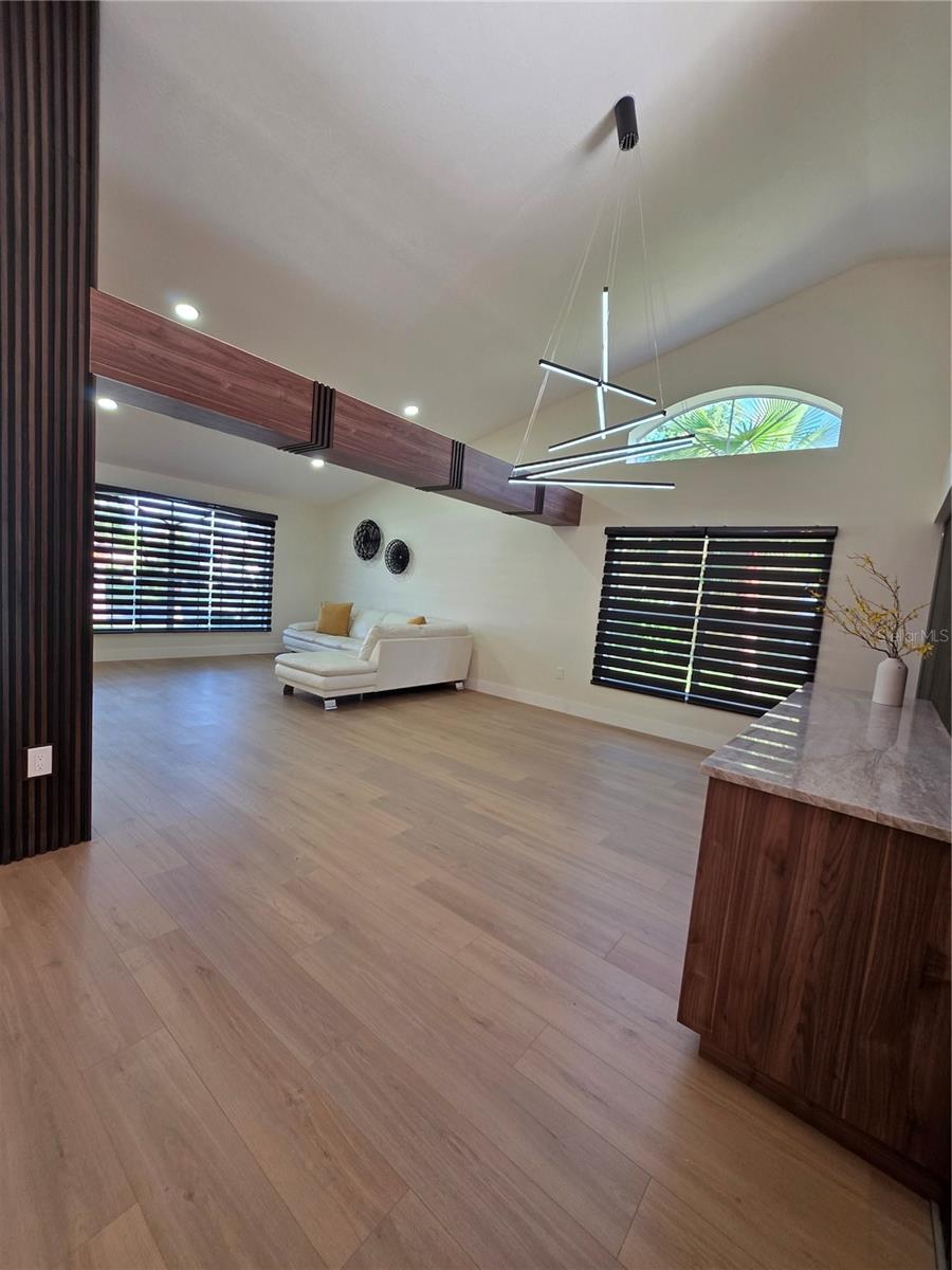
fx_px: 477
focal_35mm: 13
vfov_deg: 106.2
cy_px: 635
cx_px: 476
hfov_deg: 89.9
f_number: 1.9
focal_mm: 2.2
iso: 160
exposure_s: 1/120
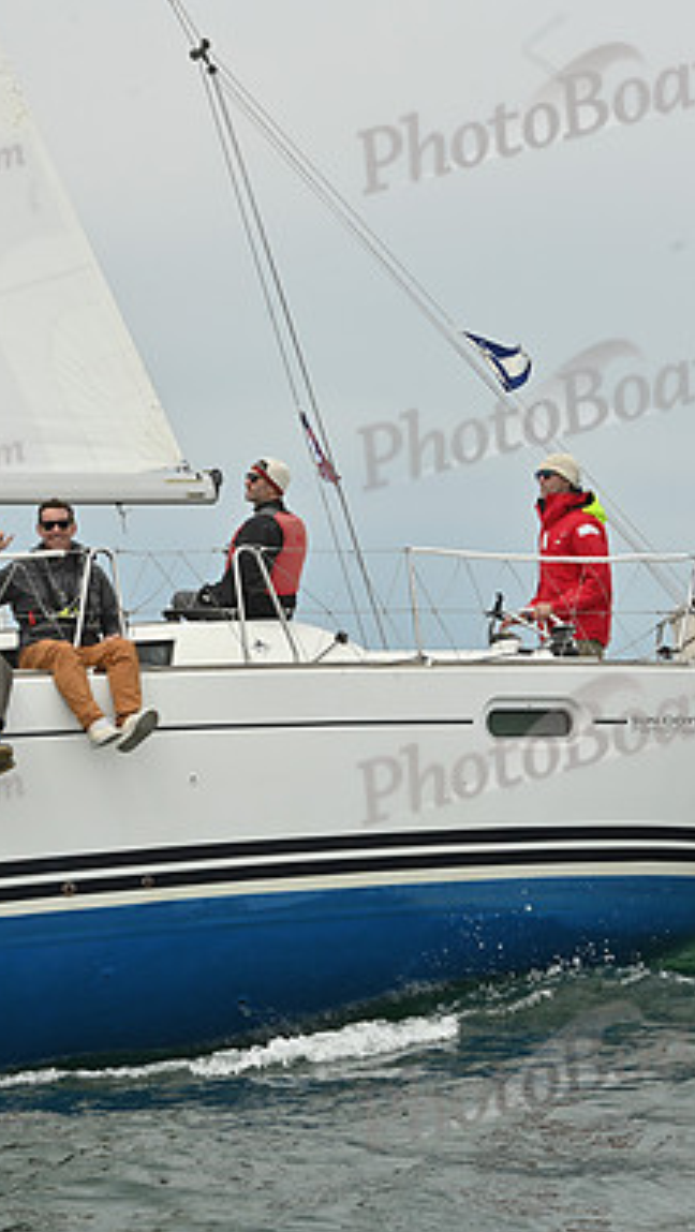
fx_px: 3629
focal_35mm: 111
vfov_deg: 19.3
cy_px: 619
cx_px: 193
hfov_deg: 10.9
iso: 320
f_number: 10
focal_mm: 70
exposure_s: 1/800
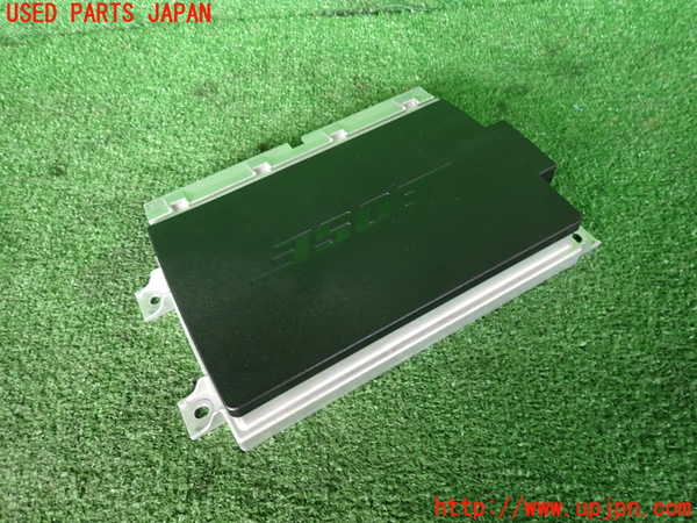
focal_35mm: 25
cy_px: 262
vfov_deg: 54.9
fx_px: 503
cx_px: 348
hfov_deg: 69.4
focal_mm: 4.5
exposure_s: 1/60
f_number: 2
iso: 160
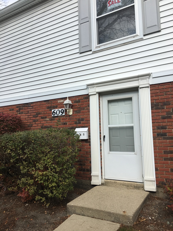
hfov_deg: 48.2
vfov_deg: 61.7
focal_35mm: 29
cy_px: 116
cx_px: 86
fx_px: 193
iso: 25
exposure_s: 1/1068
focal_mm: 4.15
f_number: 2.2
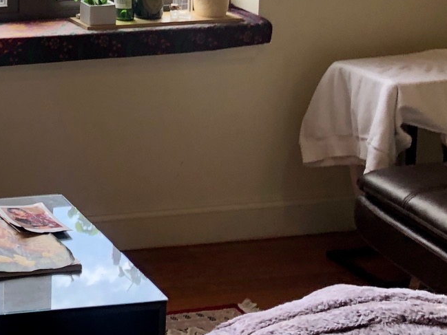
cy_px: -89
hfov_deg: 19.9
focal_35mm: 87
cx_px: -191
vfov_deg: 16.2
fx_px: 1124
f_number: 1.8
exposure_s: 1/120
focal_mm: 4
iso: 32
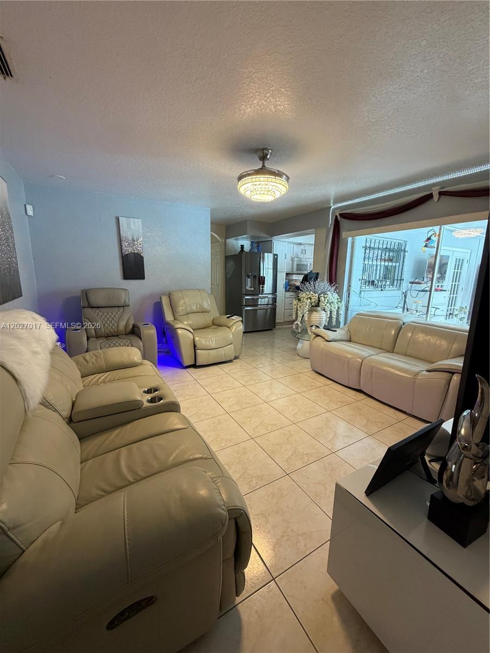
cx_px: 245
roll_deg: -0.9
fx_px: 264
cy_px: 326
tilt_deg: -10.5
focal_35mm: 14
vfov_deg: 102.1
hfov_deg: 85.7
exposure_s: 1/69
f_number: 2.2
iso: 320
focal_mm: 2.22
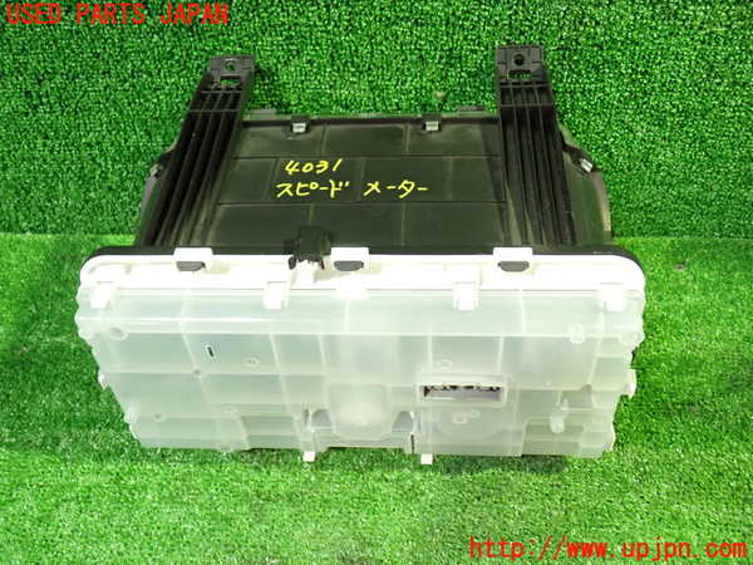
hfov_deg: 60.0
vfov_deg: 46.8
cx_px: 376
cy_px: 282
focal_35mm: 30
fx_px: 653
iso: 800
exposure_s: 1/30
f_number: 2.3
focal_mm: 5.4
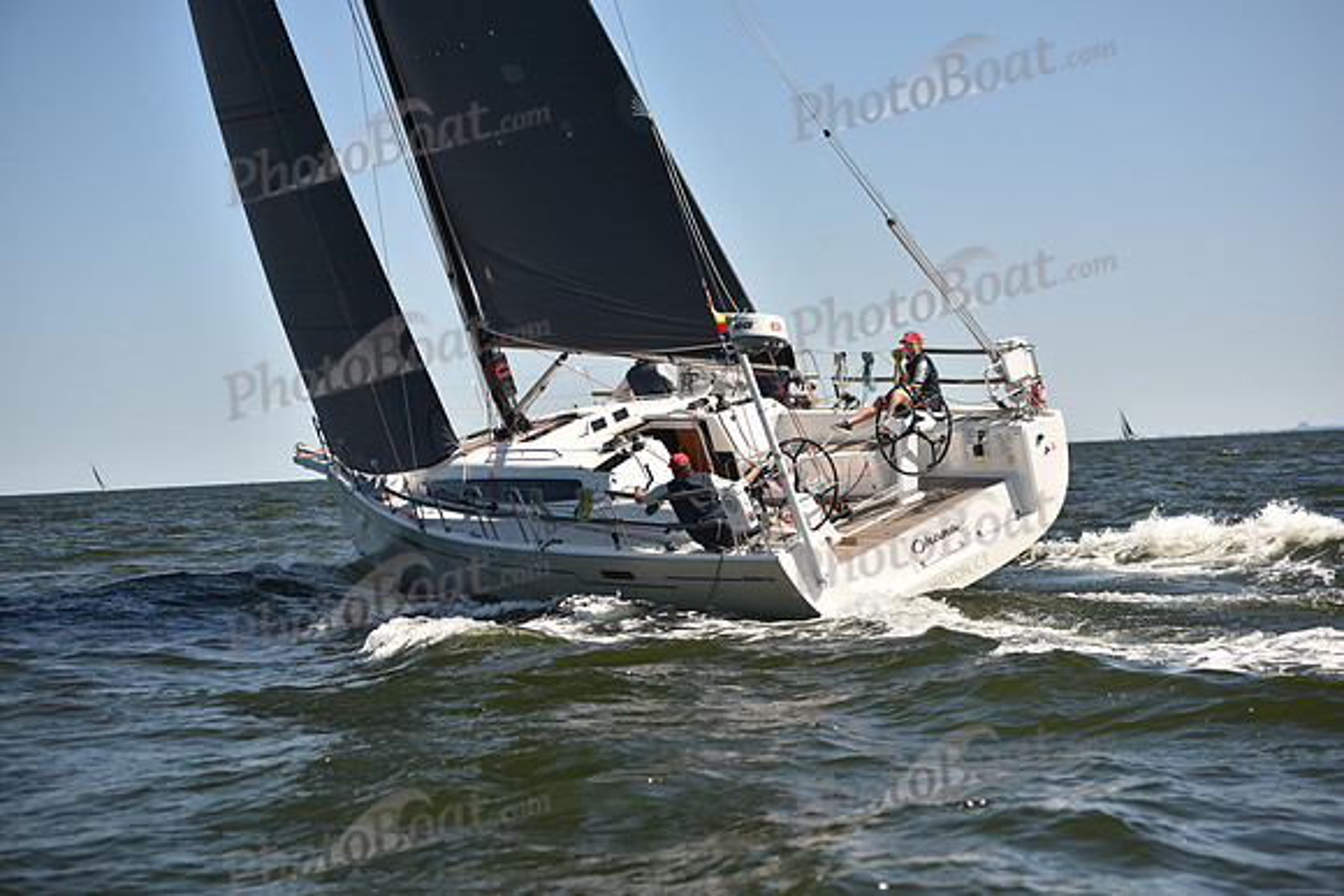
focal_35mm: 70
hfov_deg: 28.8
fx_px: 2614
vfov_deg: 19.5
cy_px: 448
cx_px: 672
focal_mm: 70
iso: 250
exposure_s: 1/1600
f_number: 3.2
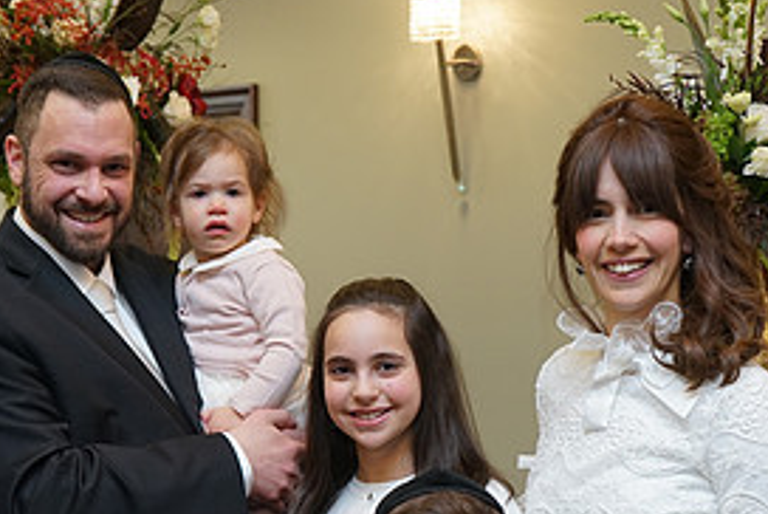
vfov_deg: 16.7
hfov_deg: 25.0
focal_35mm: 81
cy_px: 439
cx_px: 311
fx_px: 1730
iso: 1000
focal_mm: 38
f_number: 5
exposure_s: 1/100
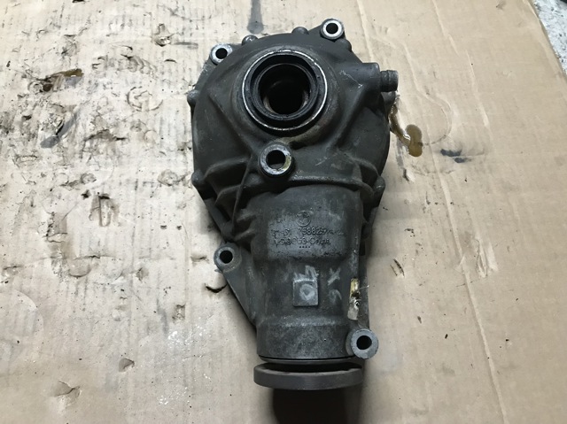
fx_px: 458
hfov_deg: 63.5
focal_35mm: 28
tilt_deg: -55.7
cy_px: 212
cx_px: 284
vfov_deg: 49.7
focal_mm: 3.99
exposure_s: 1/17
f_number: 1.8
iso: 100
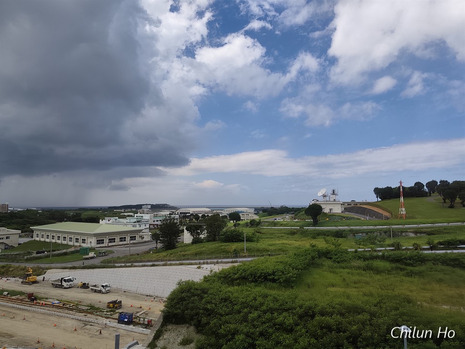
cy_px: 174
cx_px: 232
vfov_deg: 58.9
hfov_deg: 73.9
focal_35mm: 23
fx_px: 309
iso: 50
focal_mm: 6.07
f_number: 1.7
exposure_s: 1/731
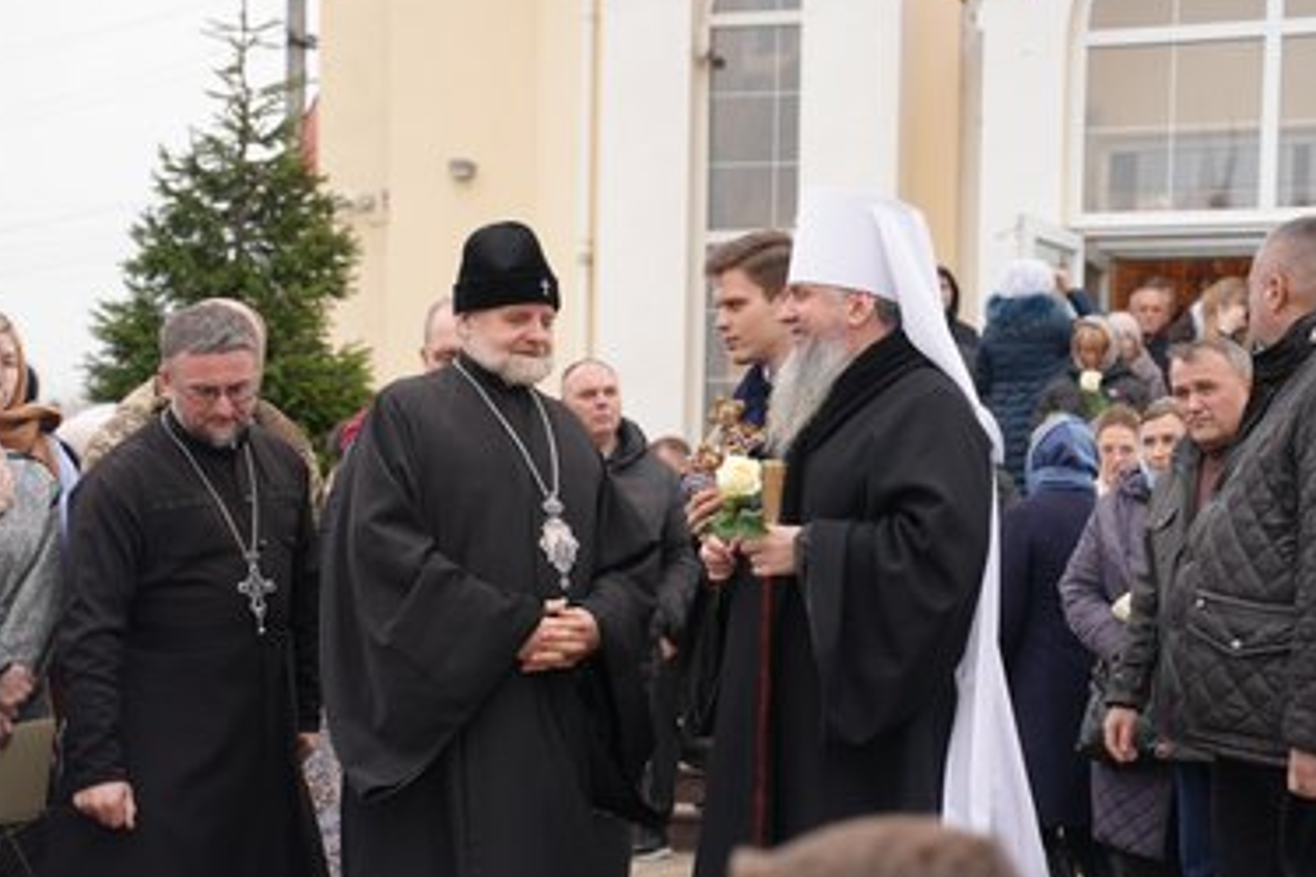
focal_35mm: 80
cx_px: 649
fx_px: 2924
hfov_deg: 25.4
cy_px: 416
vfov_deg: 17.1
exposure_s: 1/160
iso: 400
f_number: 4
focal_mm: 75
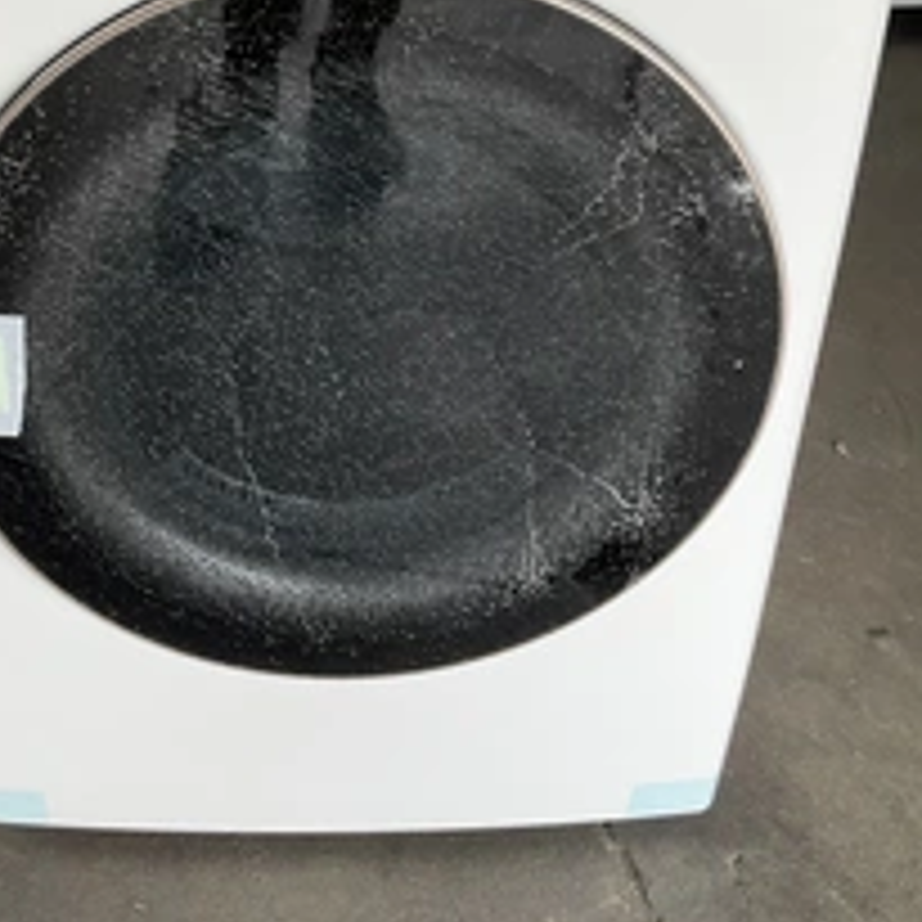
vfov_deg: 33.6
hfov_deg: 33.9
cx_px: 351
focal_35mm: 50
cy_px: 270
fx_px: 1507
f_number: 1.8
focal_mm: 3
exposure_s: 1/122
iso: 16
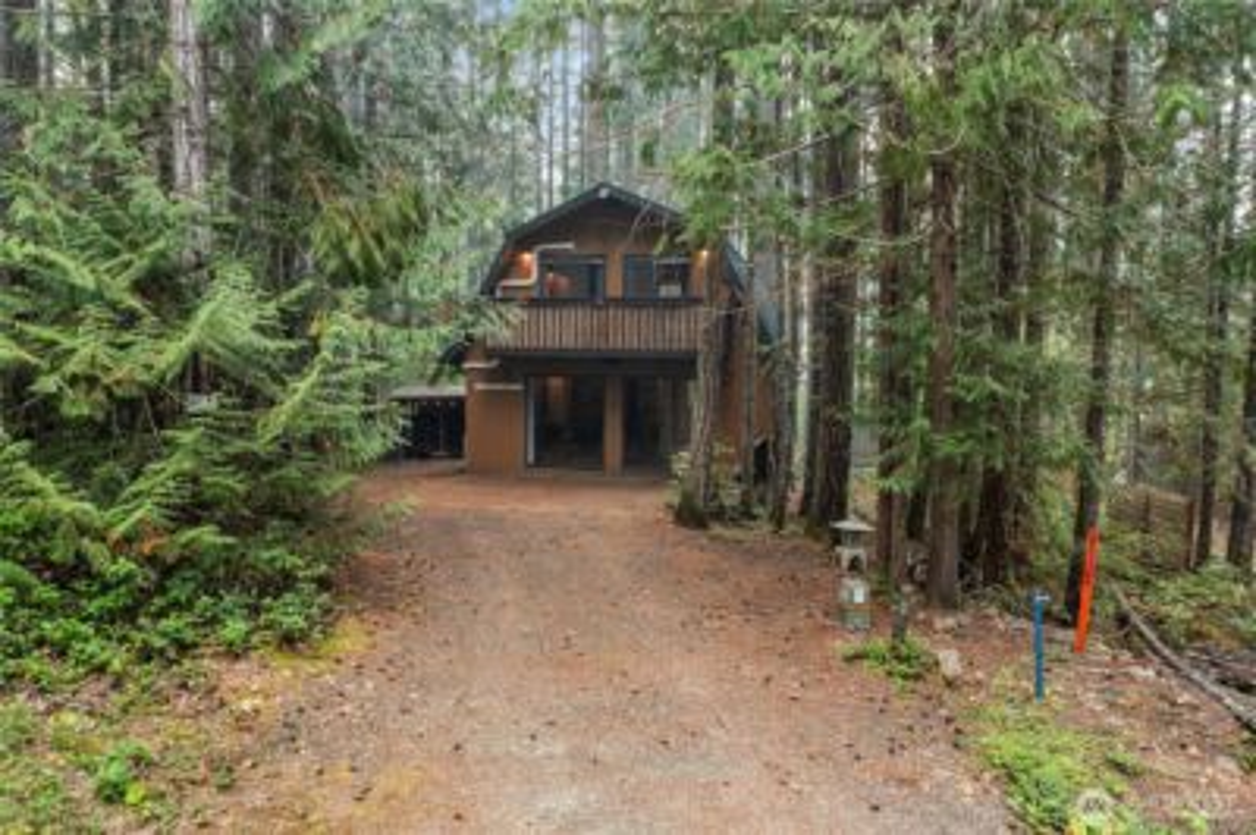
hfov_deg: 65.5
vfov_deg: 46.3
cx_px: 628
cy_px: 418
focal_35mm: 28
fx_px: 976
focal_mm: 10.26
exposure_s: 1/30
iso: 400
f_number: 2.8
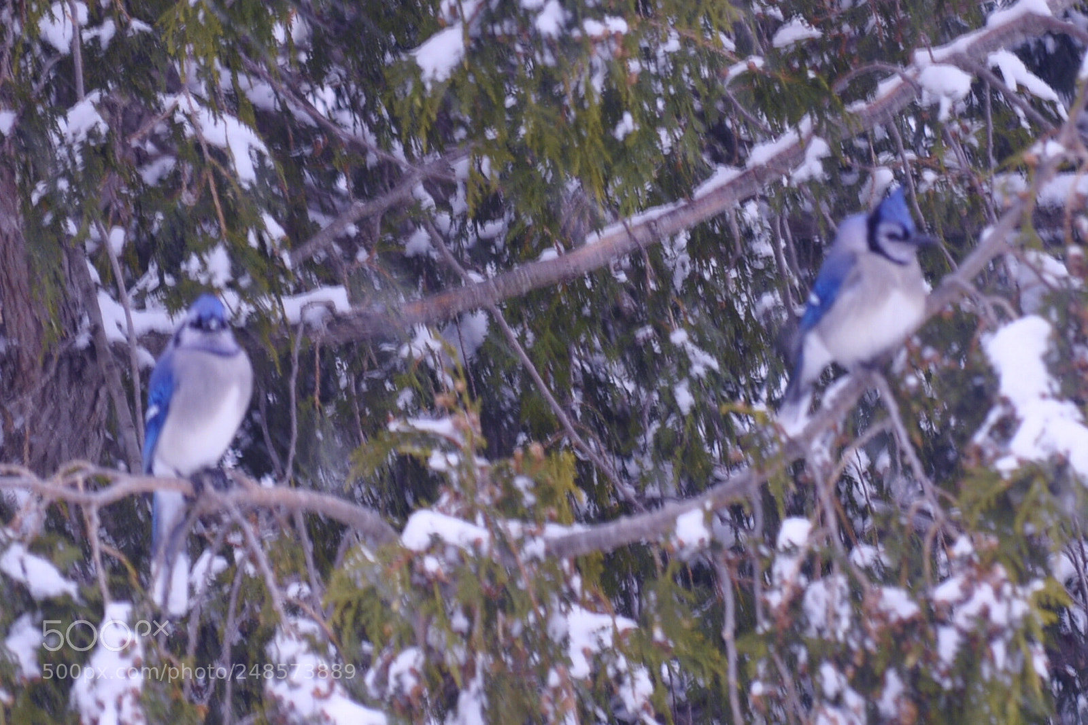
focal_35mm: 300
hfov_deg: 6.9
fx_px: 9067
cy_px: 362
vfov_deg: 4.6
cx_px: 544
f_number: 8
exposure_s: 1/60
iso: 250
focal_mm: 200
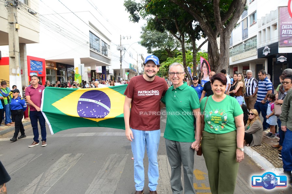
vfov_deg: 47.7
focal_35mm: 27
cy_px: 97
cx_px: 146
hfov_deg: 67.5
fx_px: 219
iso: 250
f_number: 5
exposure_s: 1/200
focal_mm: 18
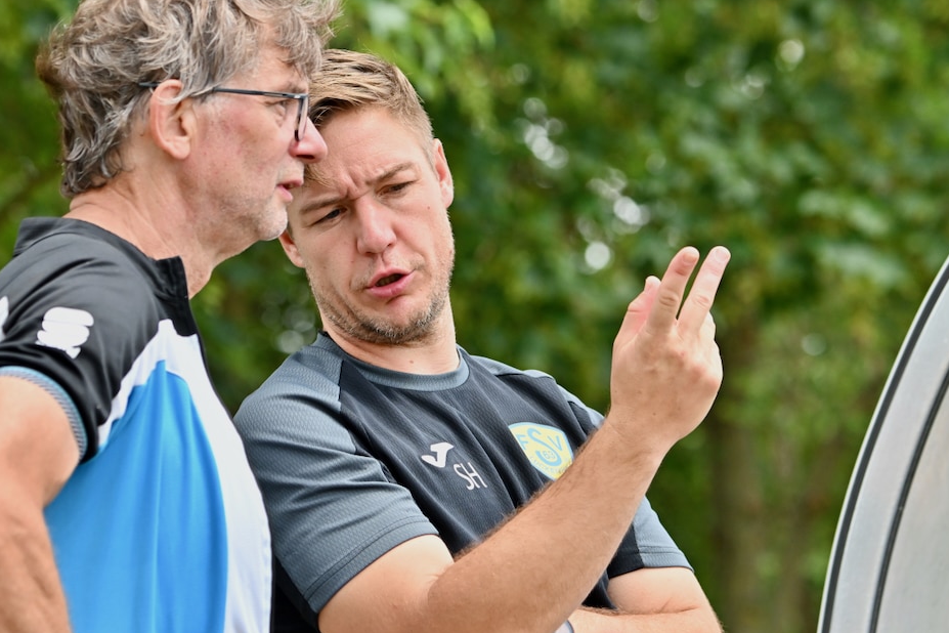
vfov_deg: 6.2
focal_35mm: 221
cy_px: 281
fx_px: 5825
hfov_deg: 9.3
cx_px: 455
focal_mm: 160
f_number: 5
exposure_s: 1/1600
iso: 720
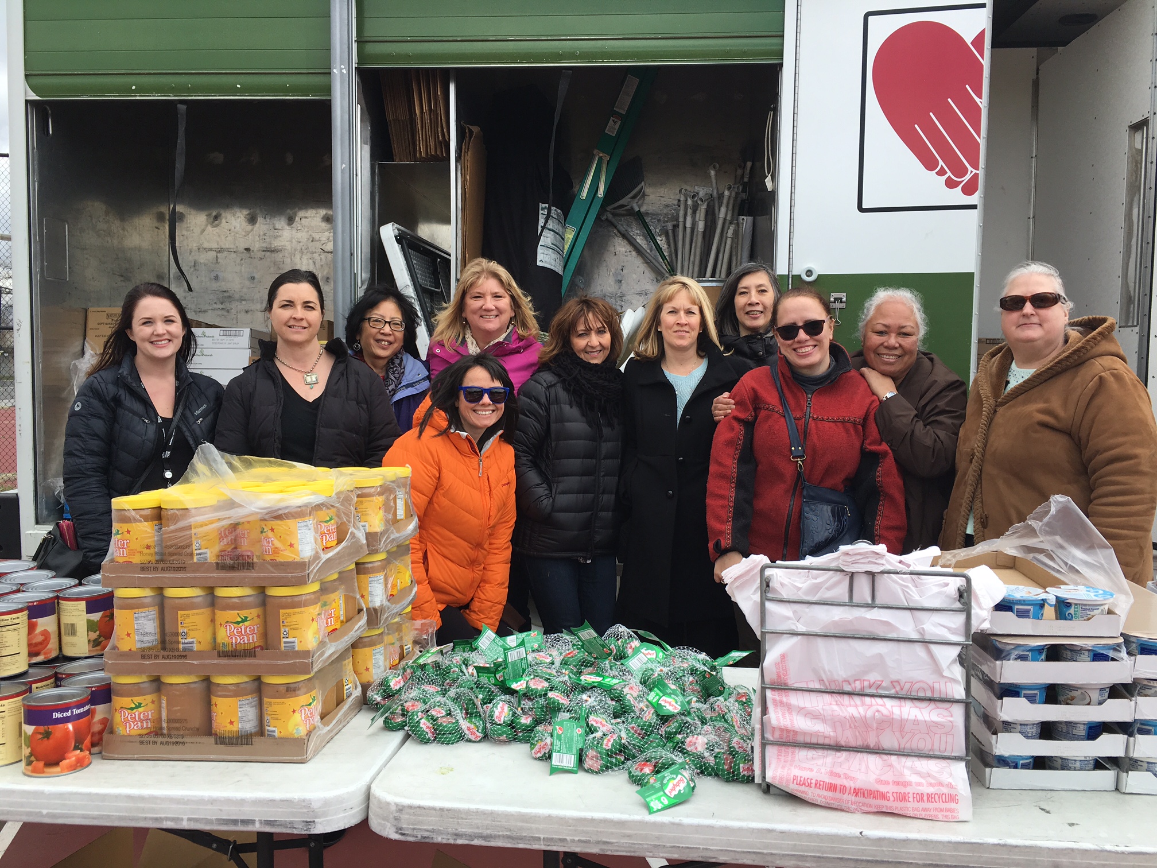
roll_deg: -1.1
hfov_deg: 61.7
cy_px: 434
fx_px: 969
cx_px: 578
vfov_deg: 48.2
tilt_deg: -1.7
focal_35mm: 29
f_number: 2.2
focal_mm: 4.15
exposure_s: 1/905
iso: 25
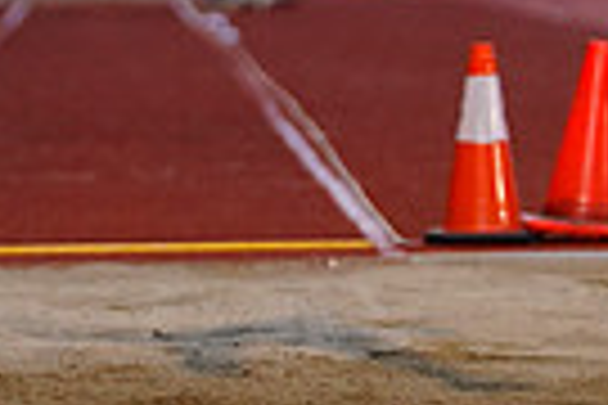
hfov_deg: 4.0
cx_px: 212
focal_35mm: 518
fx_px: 8748
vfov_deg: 2.6
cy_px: -227
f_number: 2.8
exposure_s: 1/1600
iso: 3200
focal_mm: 121
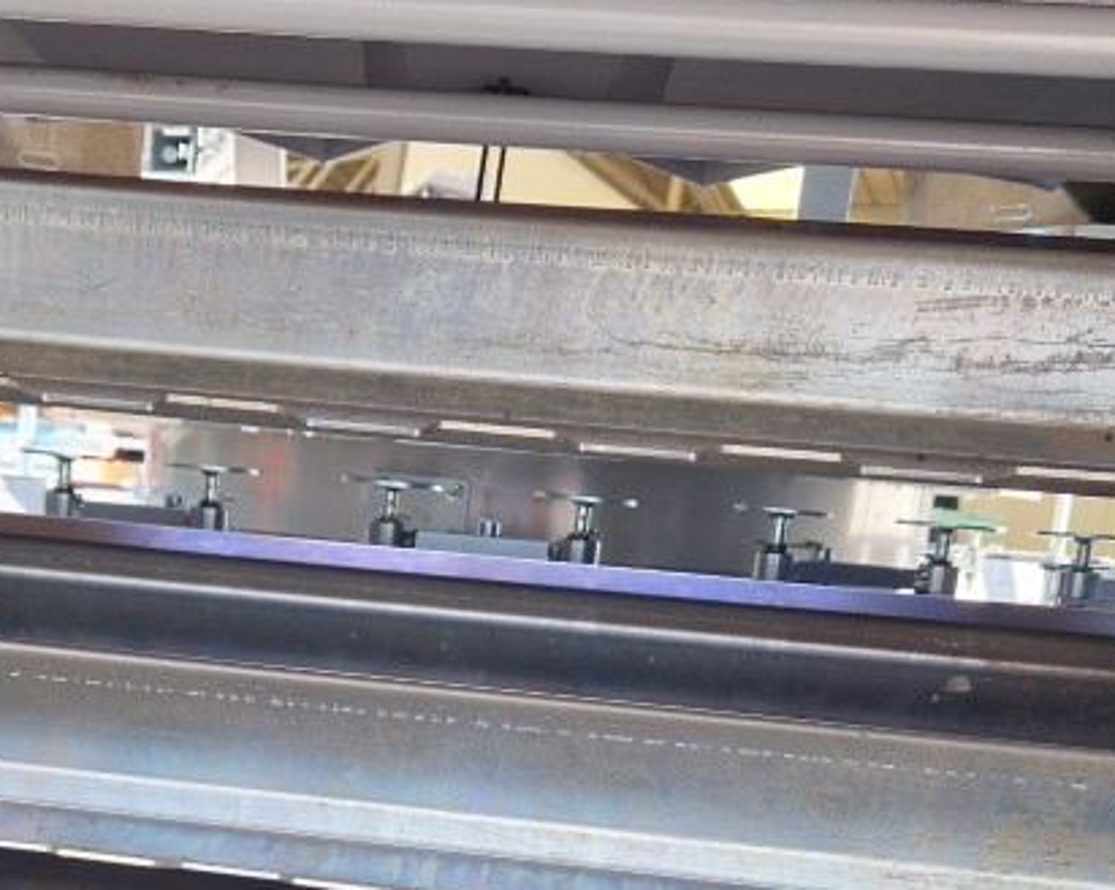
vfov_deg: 26.0
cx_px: 415
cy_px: 833
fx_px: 1846
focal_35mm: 56
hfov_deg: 33.4
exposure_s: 1/180
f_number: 1.8
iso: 50
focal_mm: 5.4
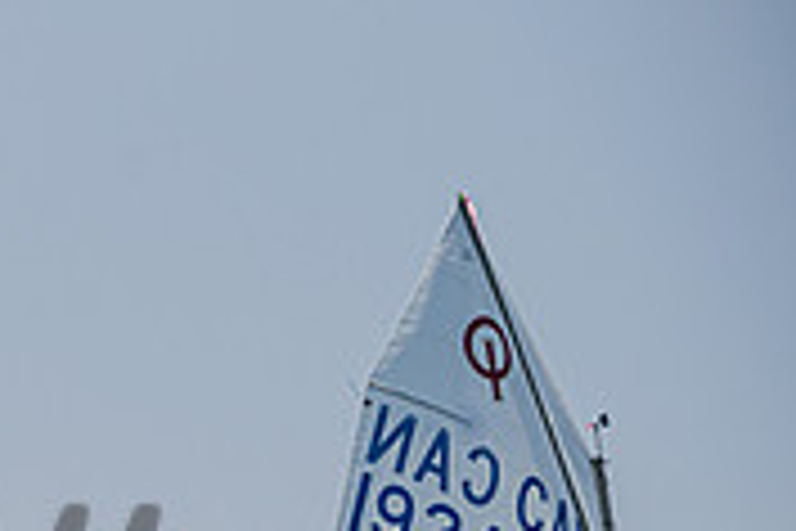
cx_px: -486
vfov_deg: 2.8
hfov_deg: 4.1
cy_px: 718
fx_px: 10966
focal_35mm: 496
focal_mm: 145
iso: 250
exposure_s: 1/1250
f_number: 7.1
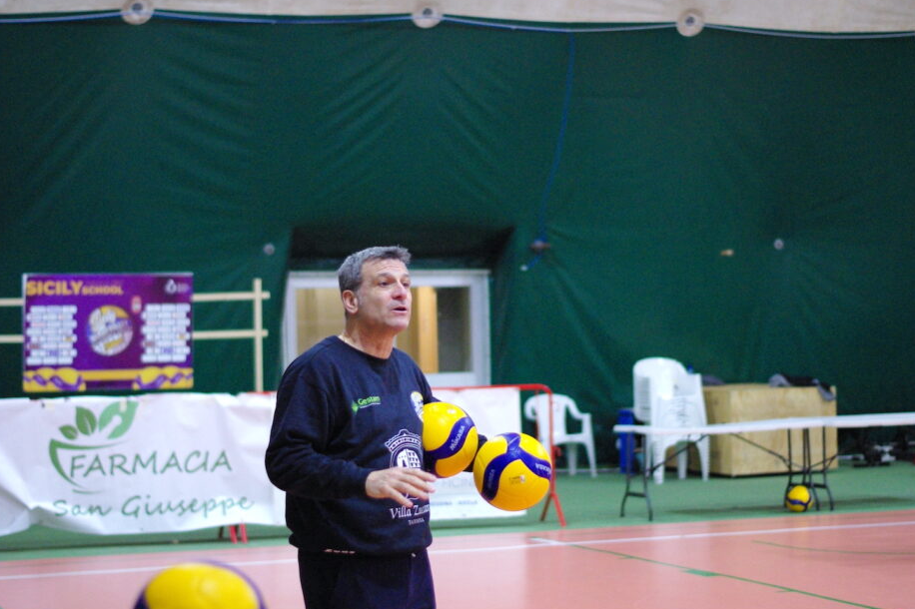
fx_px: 2134
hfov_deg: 24.2
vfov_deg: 16.2
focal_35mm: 84
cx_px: 486
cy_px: 311
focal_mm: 50
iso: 1600
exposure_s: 1/250
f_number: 1.8
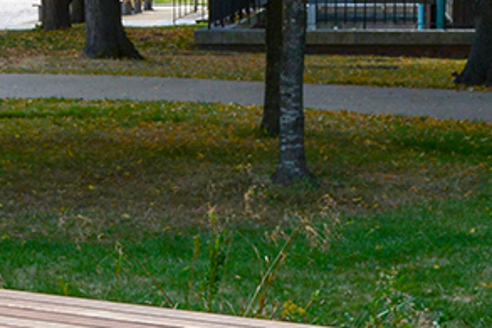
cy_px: 399
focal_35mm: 169
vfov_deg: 8.0
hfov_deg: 12.0
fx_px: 2308
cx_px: -44
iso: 320
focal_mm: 22
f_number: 10
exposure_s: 1/250
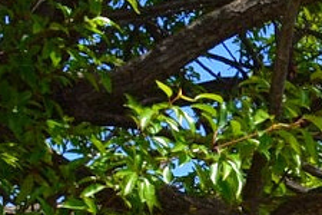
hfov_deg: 9.8
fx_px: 1717
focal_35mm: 192
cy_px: 513
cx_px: 683
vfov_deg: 6.8
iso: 400
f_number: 11
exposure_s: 1/400
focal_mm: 18
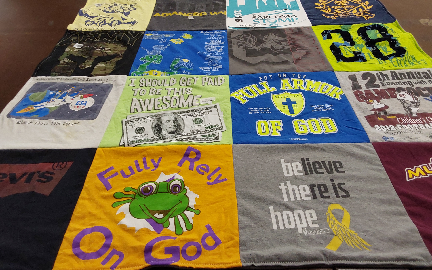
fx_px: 353
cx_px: 218
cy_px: 111
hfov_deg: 62.9
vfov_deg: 41.7
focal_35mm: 30
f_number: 1.9
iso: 80
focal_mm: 2.91
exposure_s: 1/50
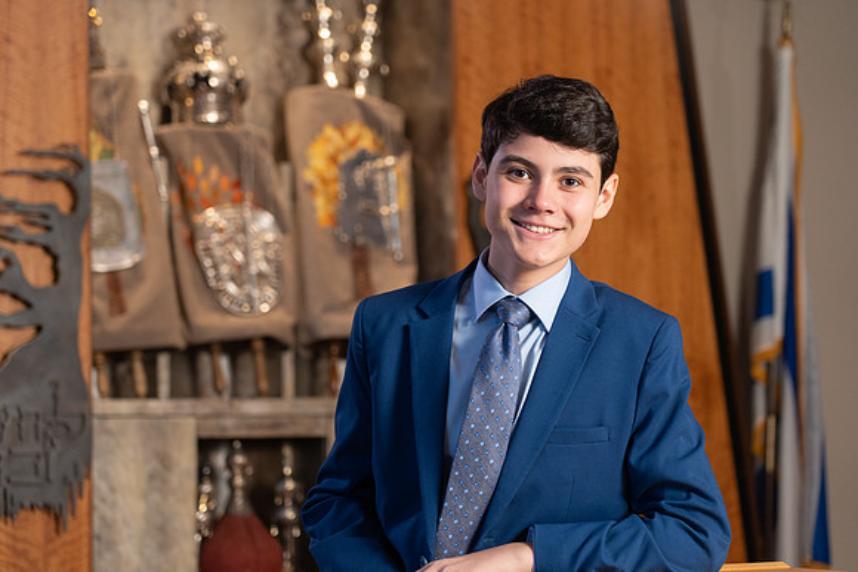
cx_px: 429
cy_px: 286
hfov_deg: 19.5
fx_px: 2503
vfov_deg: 13.0
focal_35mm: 105
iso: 1000
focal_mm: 105
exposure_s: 1/250
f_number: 4
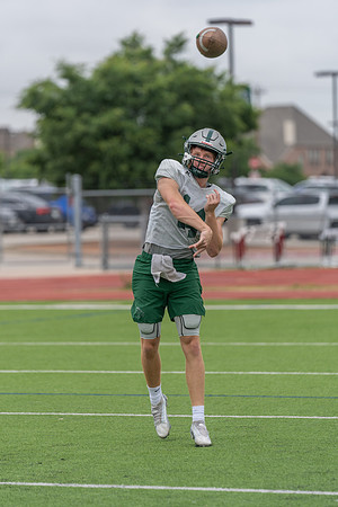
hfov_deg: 6.9
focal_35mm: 200
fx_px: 2816
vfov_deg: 10.3
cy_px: 254
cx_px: 169
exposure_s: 1/1250
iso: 200
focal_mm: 200
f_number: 3.5
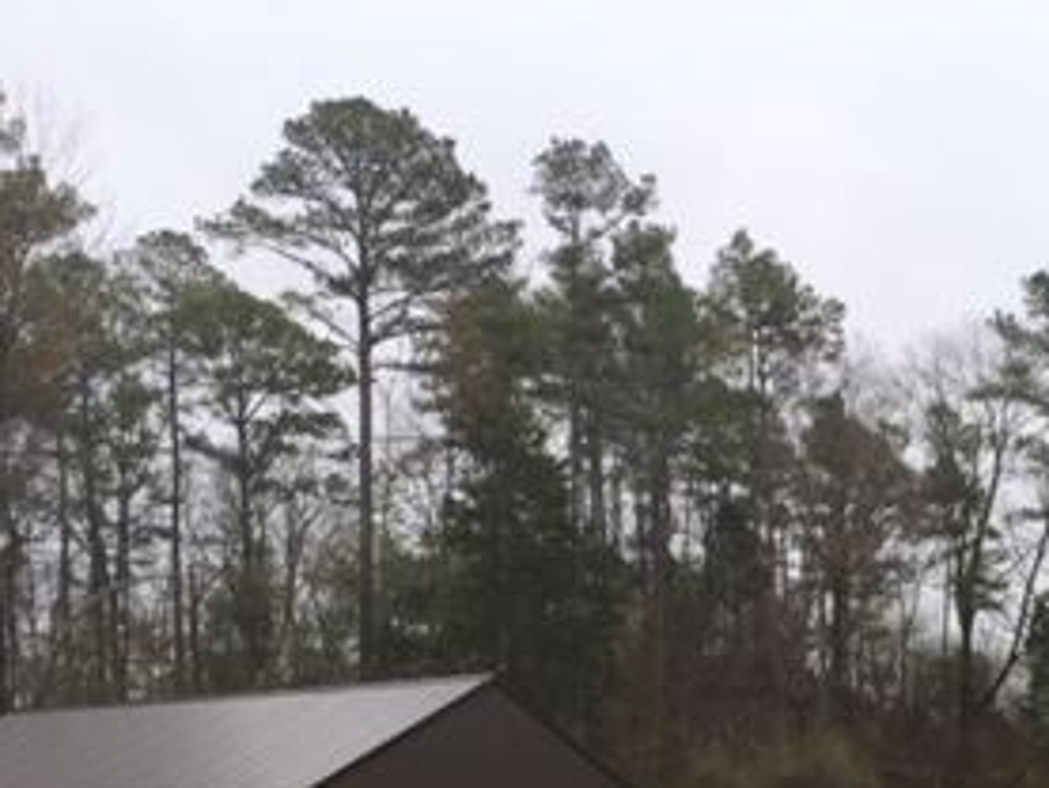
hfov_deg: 28.5
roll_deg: +0.9
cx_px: 784
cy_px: 898
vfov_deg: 20.7
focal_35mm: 67
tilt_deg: -1.2
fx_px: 2031
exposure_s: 1/412
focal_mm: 4.15
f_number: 2.2
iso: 32
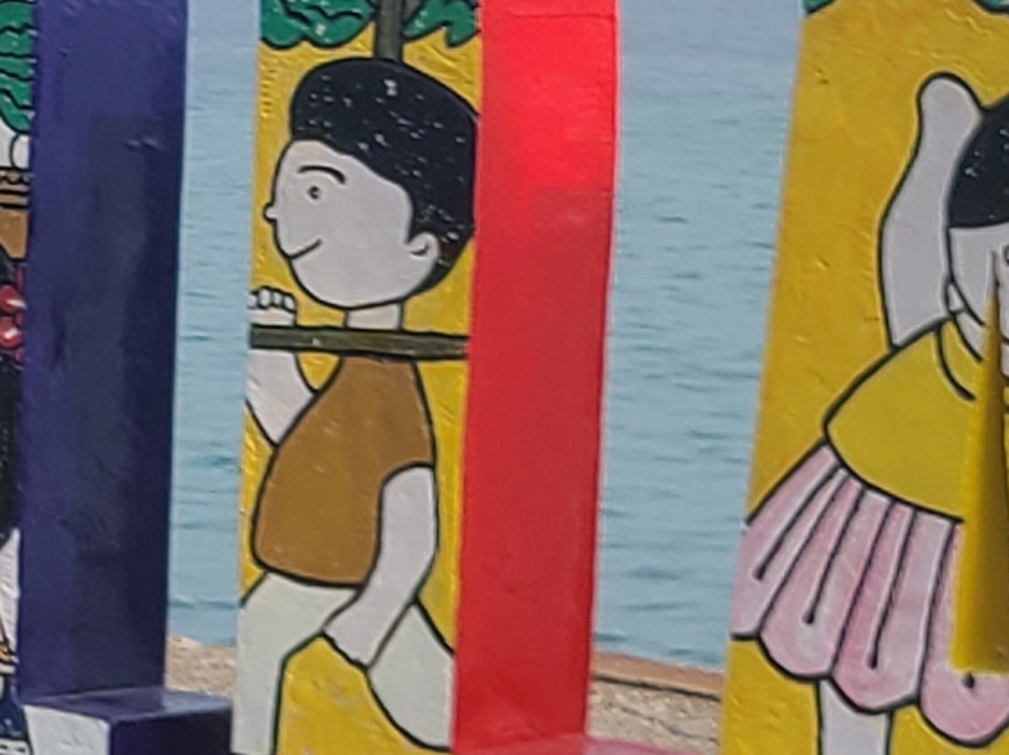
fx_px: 5447
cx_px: -597
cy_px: 487
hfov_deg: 10.2
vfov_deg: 7.9
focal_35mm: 187
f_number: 1.8
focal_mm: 5.4
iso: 40
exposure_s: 1/1480
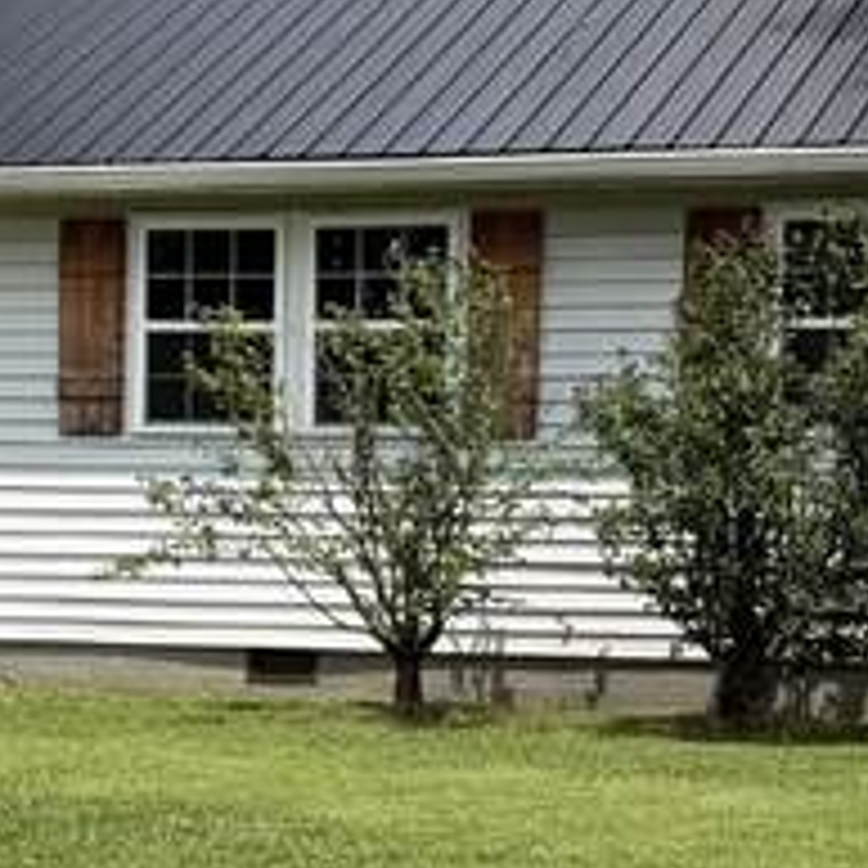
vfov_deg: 12.2
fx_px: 4000
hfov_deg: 12.3
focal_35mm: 141
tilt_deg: -6.1
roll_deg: -1.0
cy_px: 913
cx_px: 58
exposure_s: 1/4673
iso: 80
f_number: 1.78
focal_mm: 6.76
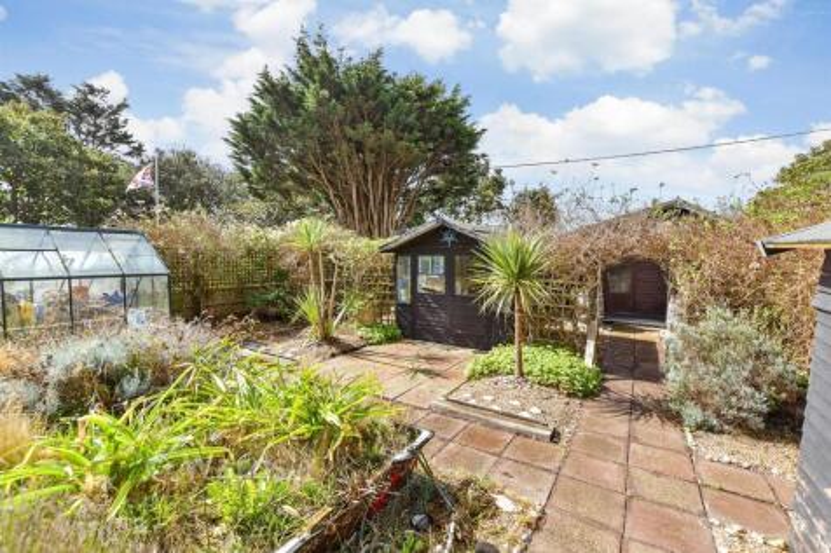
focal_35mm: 15
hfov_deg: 100.4
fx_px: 346
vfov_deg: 77.3
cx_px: 416
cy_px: 276
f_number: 6.3
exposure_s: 1/320
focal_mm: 10
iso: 160
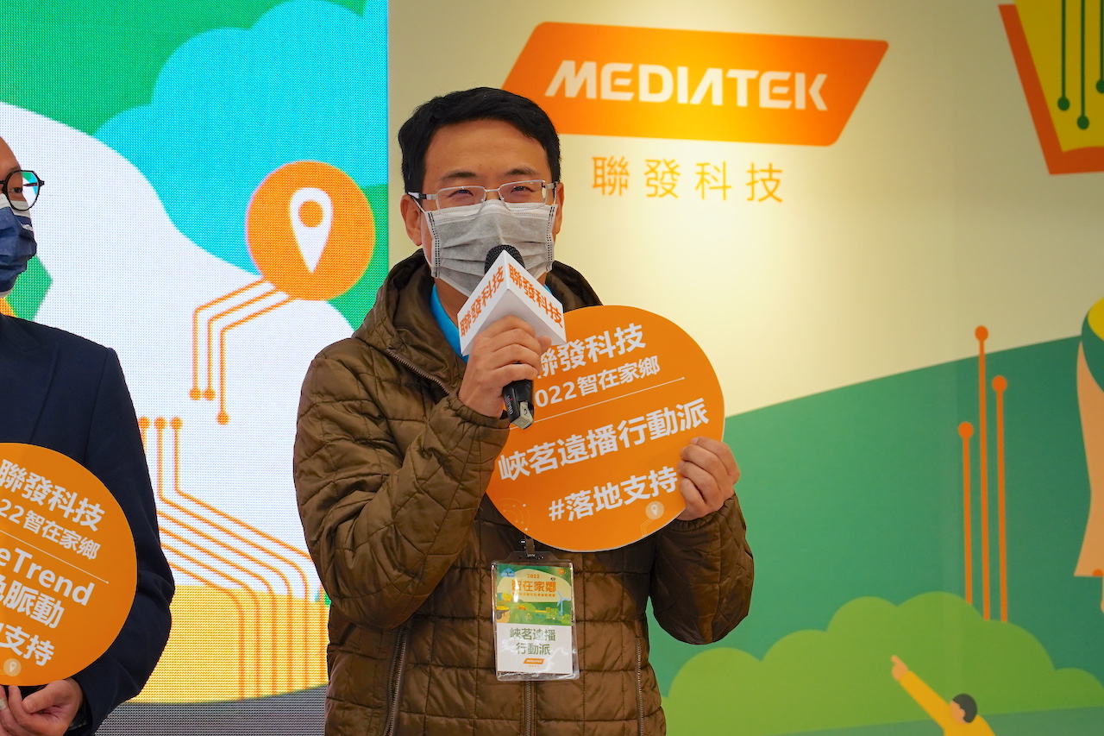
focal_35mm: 157
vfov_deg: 8.7
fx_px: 4814
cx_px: 552
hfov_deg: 13.1
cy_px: 368
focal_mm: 105
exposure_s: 1/200
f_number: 5.6
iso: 800
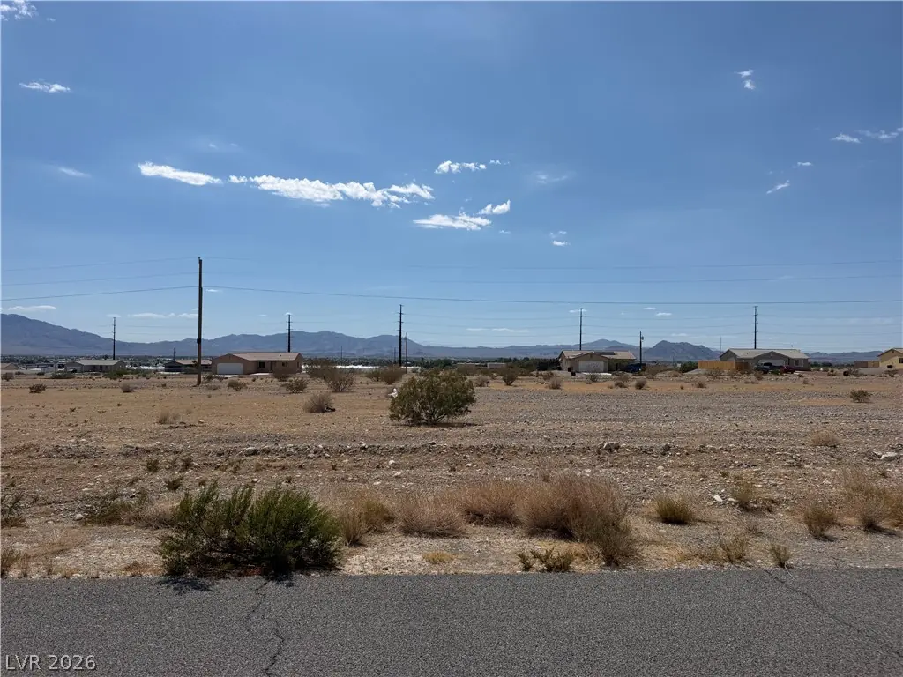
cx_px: 452
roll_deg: -0.7
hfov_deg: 71.6
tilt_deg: +1.5
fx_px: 626
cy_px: 338
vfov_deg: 56.8
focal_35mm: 24
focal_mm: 6.76
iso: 80
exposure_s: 1/11905
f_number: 1.78
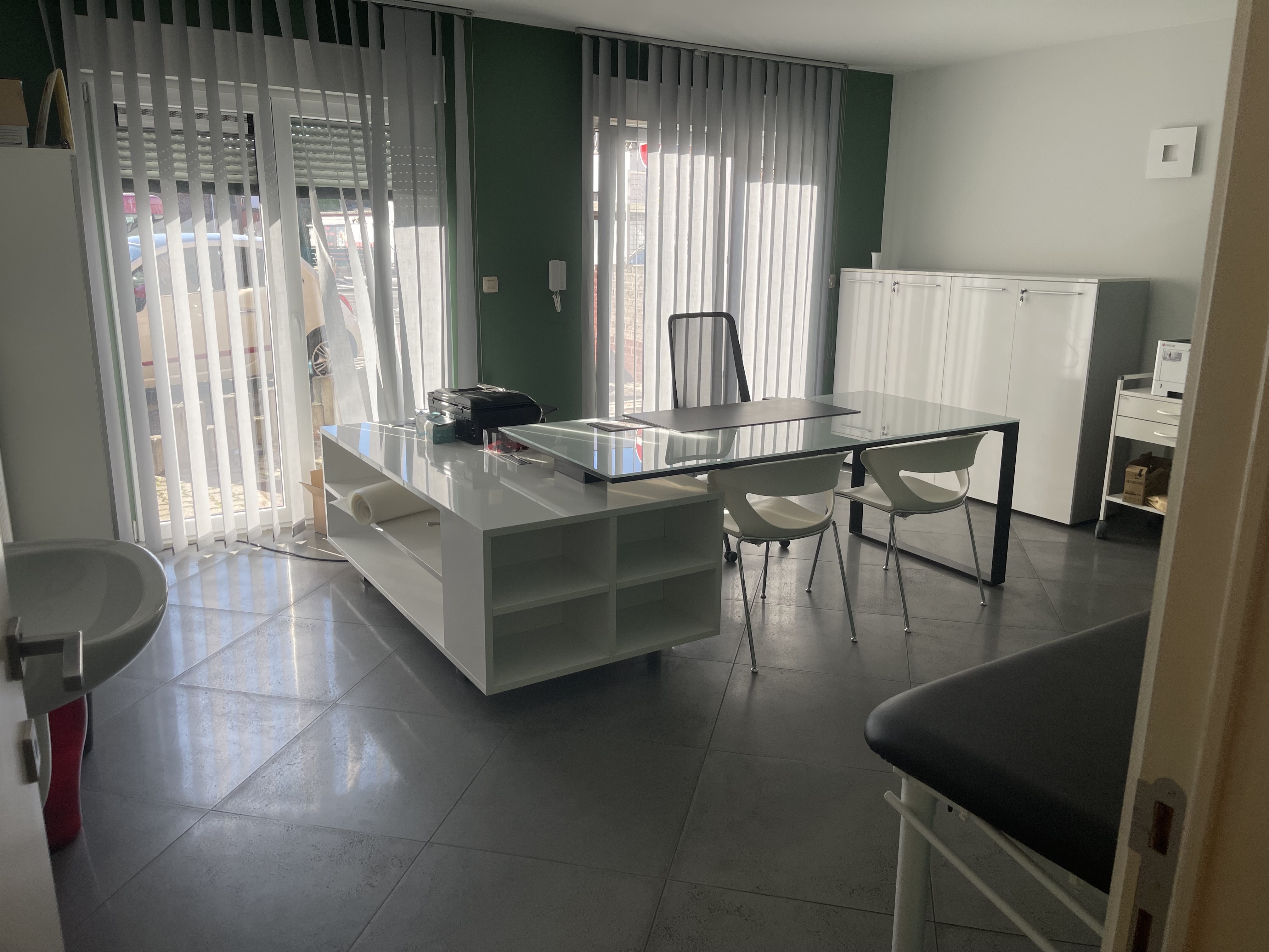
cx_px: 634
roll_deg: -0.8
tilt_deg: -13.2
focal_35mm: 25
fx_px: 916
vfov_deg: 54.9
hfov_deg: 69.4
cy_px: 476
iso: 32
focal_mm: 5.1
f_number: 1.6
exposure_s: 1/421
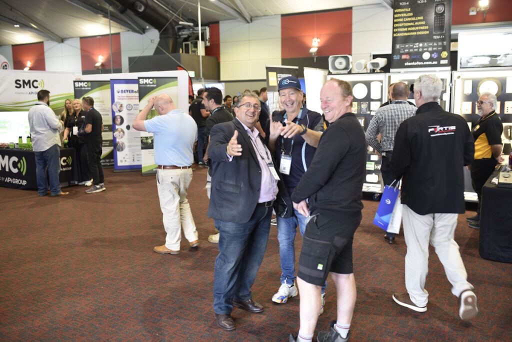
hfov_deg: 54.4
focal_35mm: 35
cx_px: 256
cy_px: 171
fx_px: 498
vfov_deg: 37.9
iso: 800
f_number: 2.5
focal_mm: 35
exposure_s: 1/60
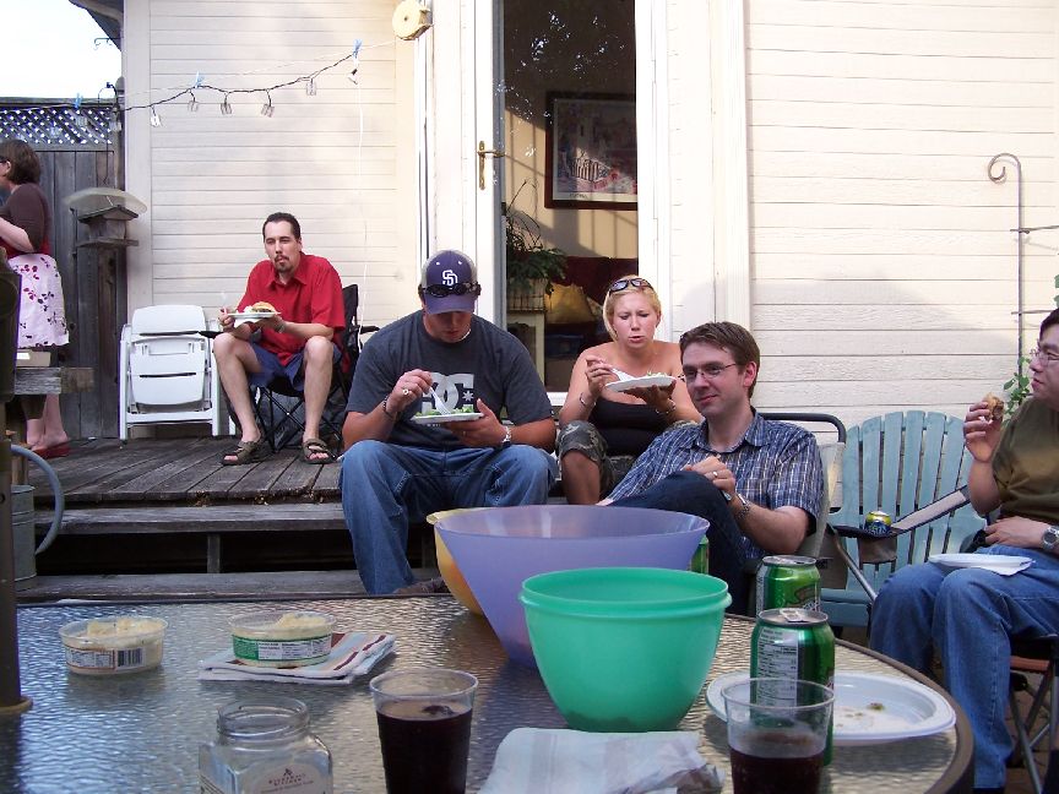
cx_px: 530
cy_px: 397
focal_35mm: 38
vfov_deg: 37.7
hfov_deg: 49.0
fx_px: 1163
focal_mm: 6.3
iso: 80
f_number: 2.8
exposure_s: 1/160
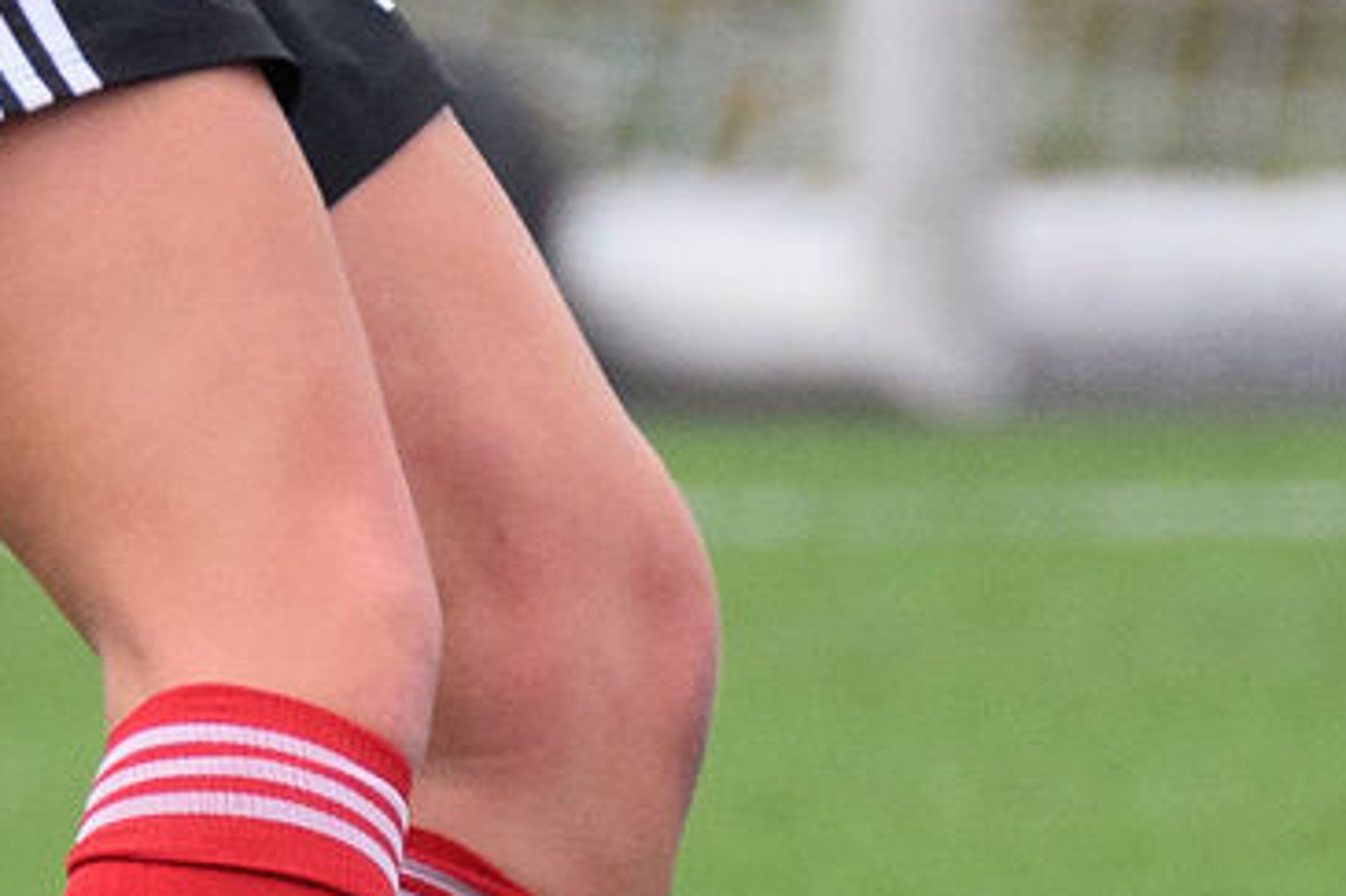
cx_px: -279
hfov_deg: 0.6
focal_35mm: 3557
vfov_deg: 0.4
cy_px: 577
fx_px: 132926
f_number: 5.6
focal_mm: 400
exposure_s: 1/1250
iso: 1250
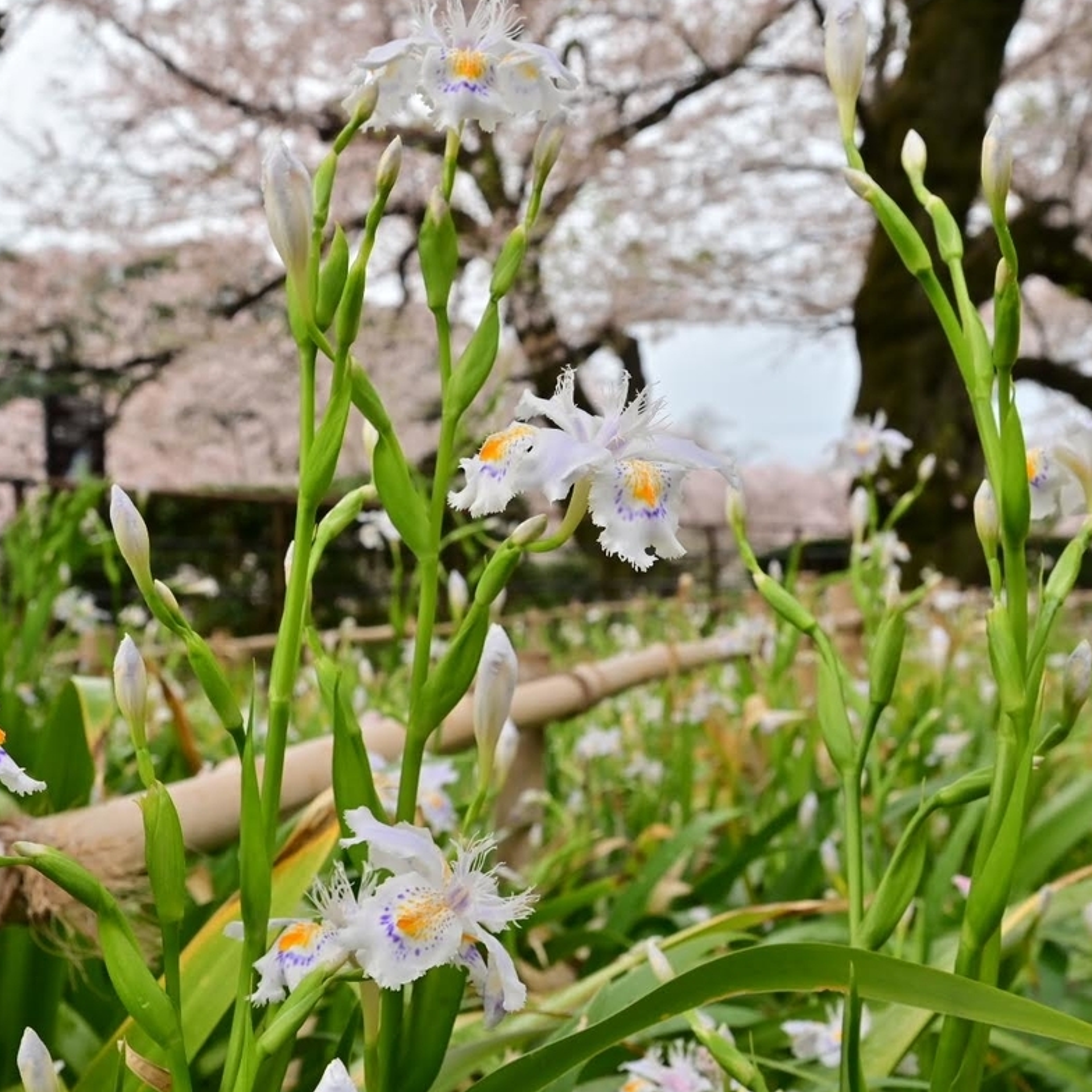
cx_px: 483
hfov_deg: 42.8
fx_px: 1392
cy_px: 543
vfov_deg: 42.8
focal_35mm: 39
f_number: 13
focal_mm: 30
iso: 640
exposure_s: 1/25
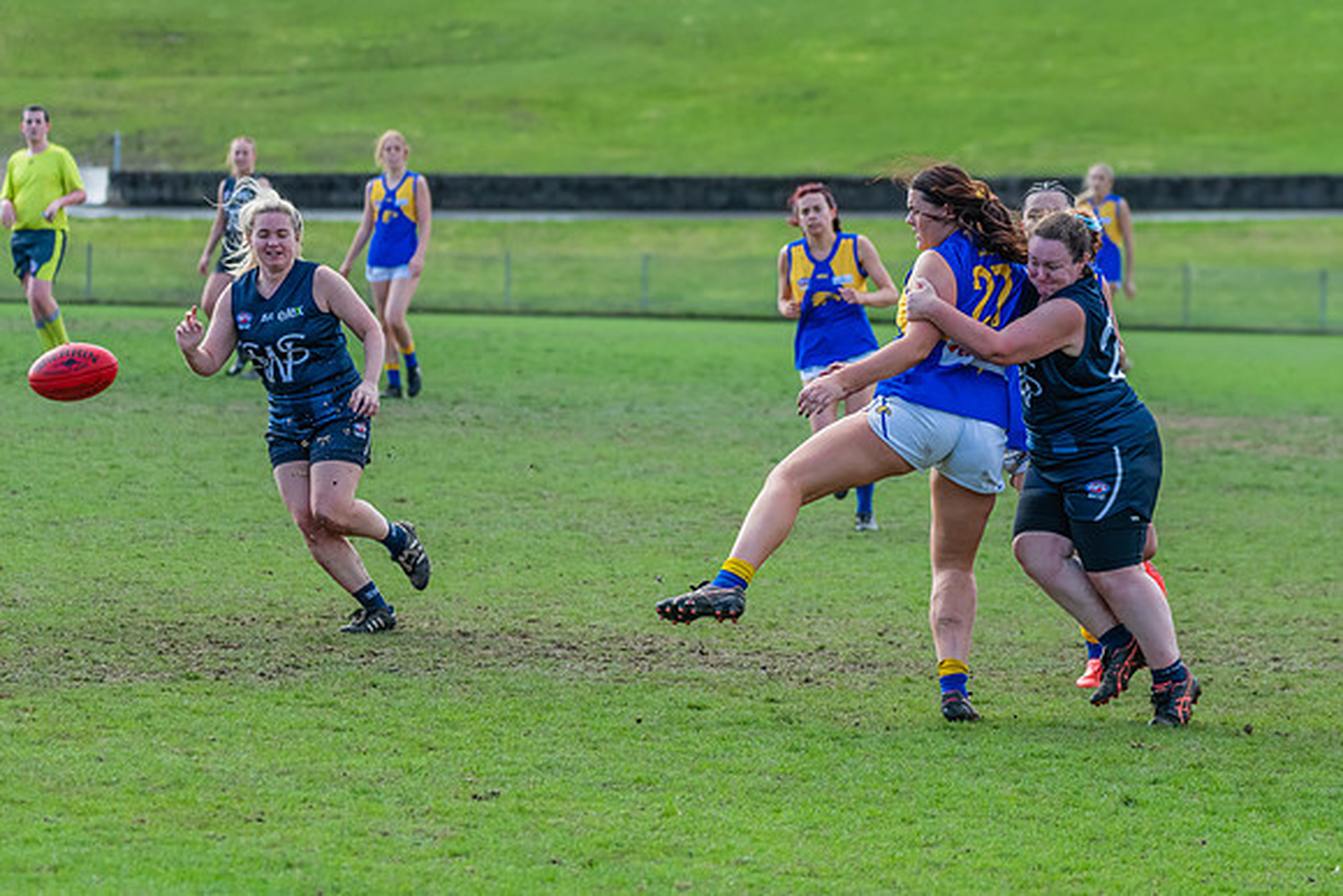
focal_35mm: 256
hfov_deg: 8.1
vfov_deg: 5.4
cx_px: 849
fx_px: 9537
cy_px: 402
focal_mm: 200
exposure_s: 1/1600
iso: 1000
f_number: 5.3
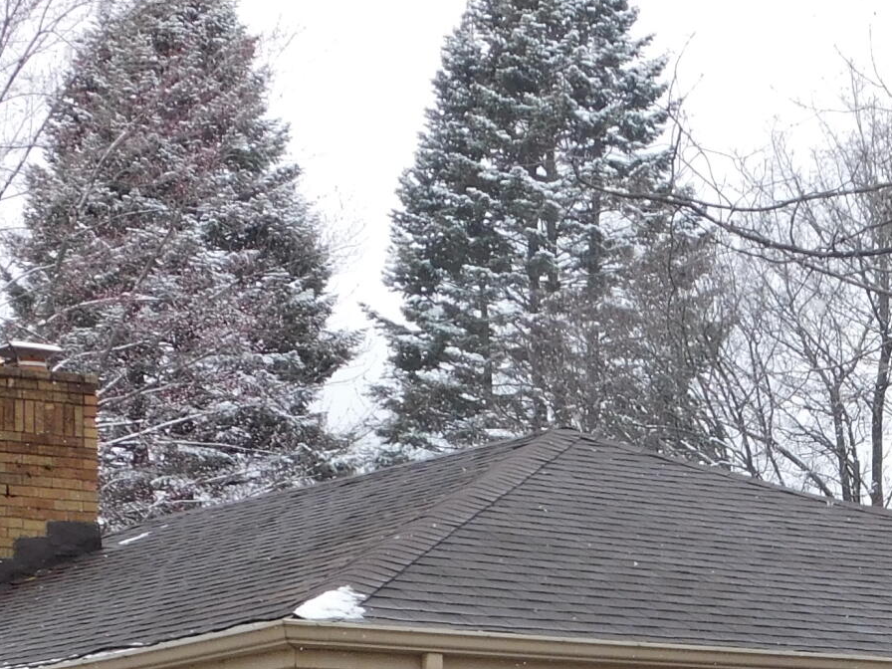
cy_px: 858
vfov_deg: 10.8
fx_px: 3453
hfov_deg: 14.5
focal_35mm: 134
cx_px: 885
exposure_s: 1/320
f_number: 3.6
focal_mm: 7.1
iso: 125
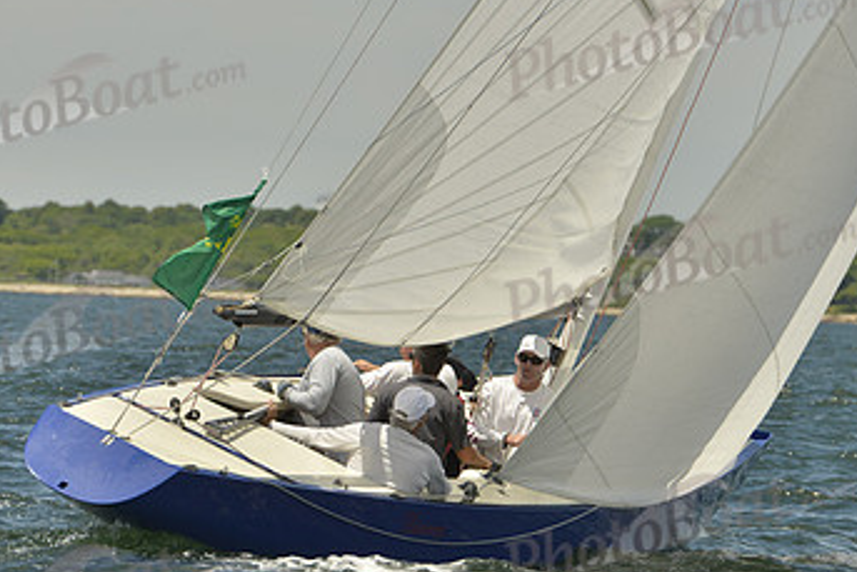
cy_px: 431
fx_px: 8049
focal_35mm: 338
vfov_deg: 4.1
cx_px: 377
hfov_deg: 6.1
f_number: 9
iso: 280
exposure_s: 1/1600
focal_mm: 200
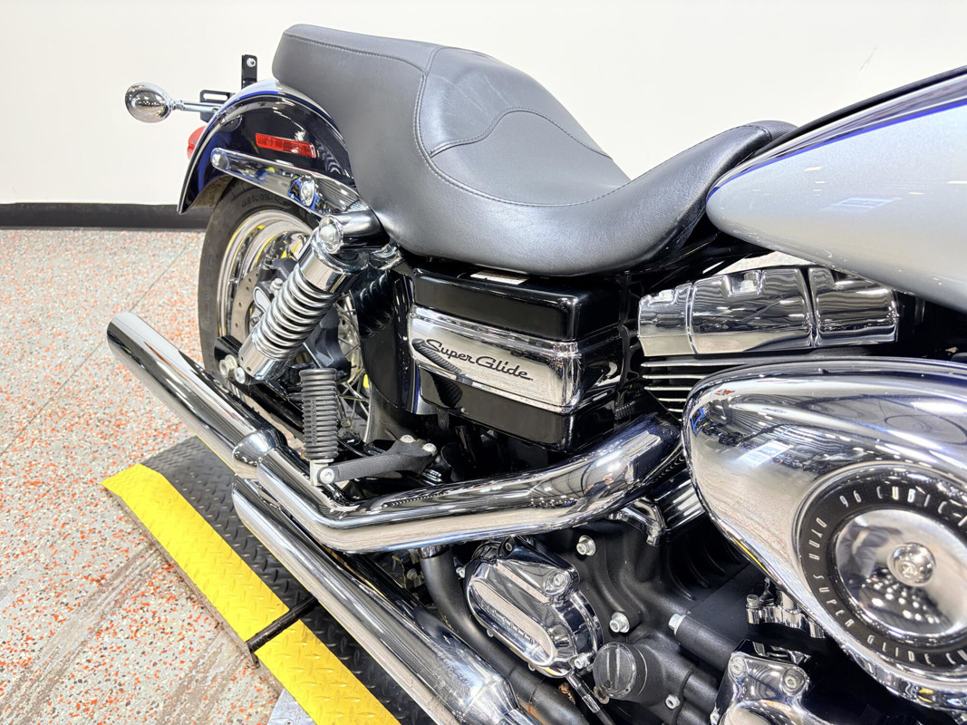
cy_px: 362
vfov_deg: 53.1
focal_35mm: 26
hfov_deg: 67.3
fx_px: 726
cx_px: 484
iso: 100
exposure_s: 1/120
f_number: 1.6
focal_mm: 5.96
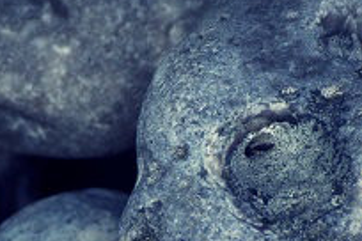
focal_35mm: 1920
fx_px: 19305
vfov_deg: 0.7
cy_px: 226
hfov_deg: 1.1
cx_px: 106
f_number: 7.1
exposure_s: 1/400
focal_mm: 300
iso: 200
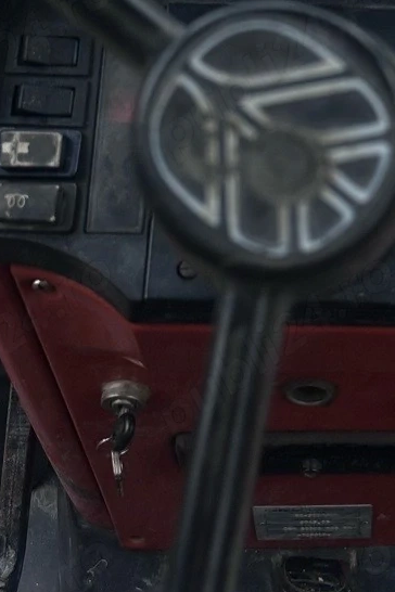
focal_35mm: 61
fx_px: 1004
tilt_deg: -39.8
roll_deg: -3.2
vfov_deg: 31.9
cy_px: 107
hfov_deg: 21.8
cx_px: 347
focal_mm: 6.86
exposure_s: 1/3155
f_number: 1.78
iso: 80
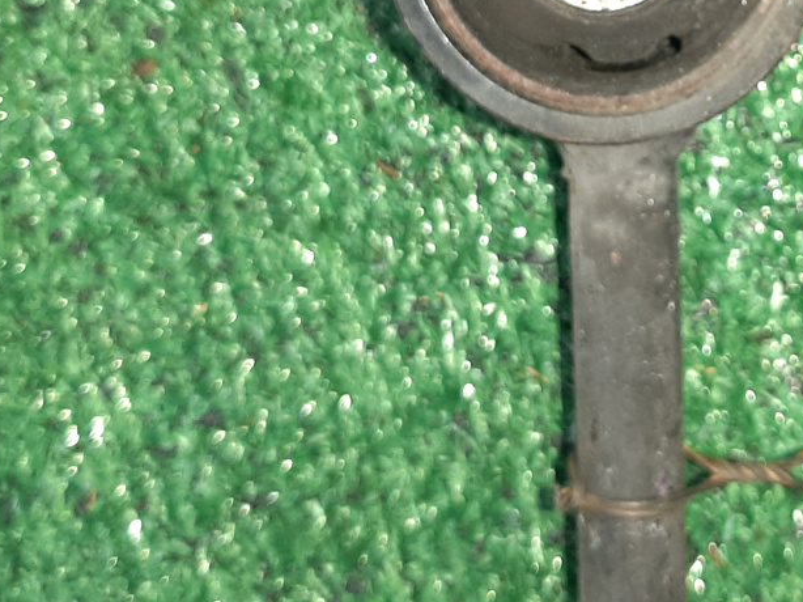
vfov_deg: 23.4
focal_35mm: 61
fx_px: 1414
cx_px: 633
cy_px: 64
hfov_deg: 31.0
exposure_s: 1/50
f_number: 1.7
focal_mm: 3.93
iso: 229
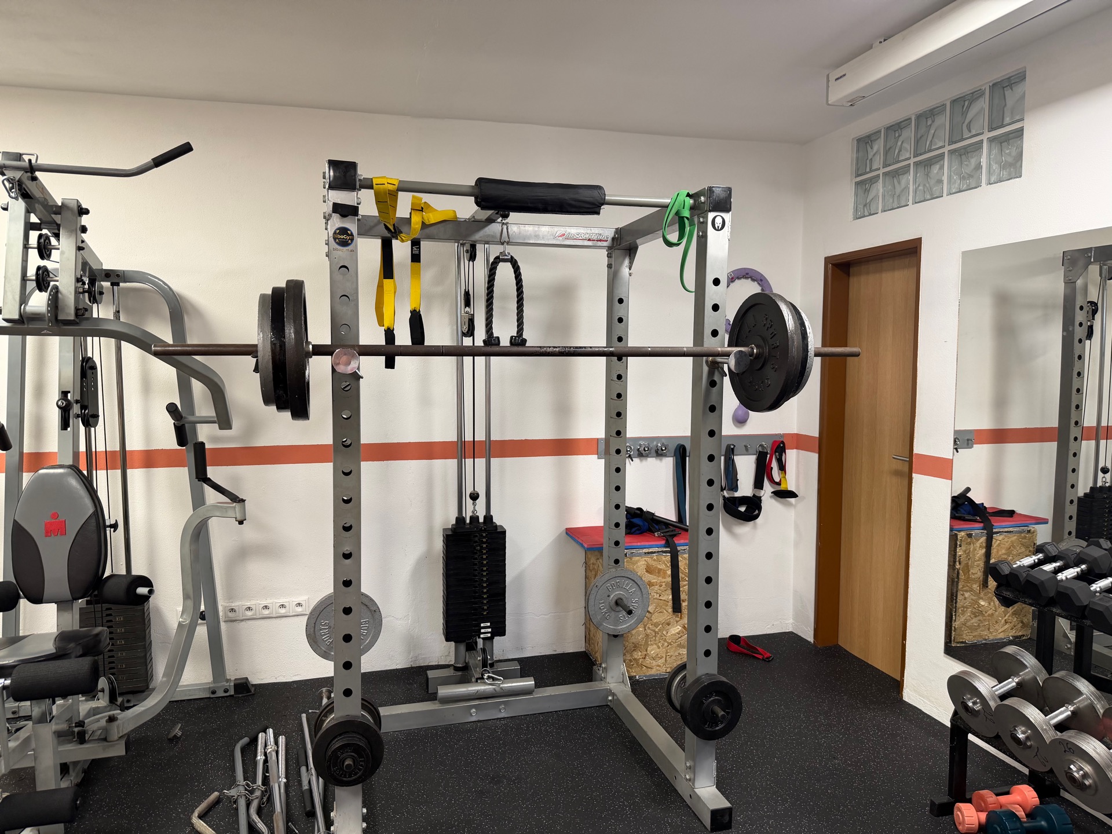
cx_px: 556
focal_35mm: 24
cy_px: 417
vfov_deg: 56.8
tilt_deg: -5.2
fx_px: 771
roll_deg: +0.7
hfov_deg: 71.6
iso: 125
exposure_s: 1/50
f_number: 1.78
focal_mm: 6.76
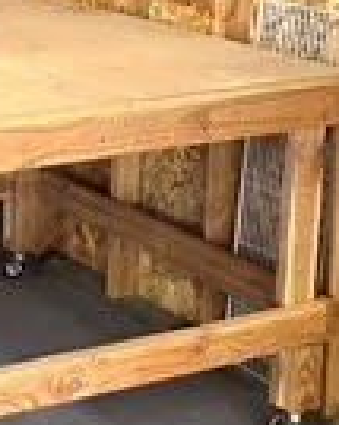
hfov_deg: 15.0
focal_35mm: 97
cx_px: -130
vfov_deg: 19.0
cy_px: -35
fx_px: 1218
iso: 80
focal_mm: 2.2
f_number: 2.2
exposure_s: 1/60.2
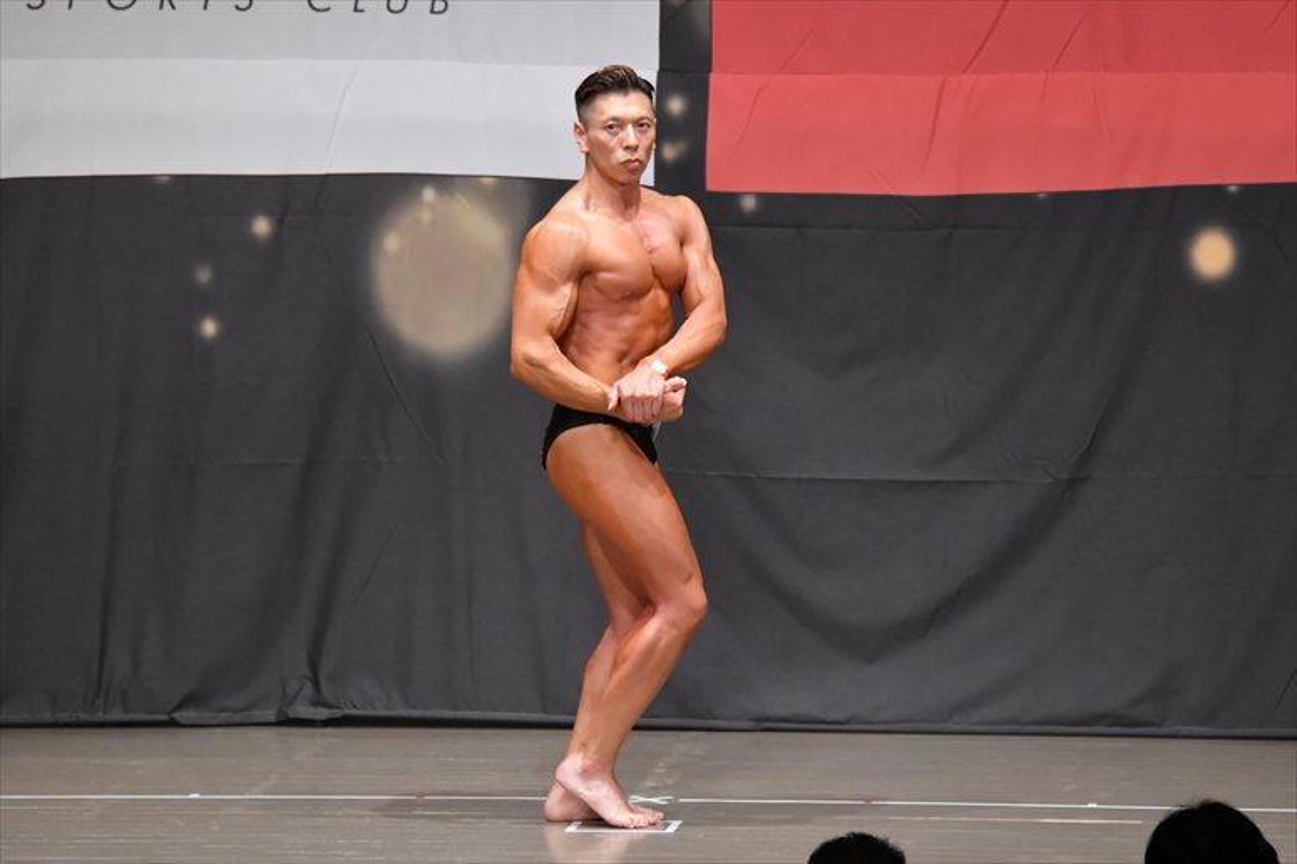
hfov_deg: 9.2
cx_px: 648
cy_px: 432
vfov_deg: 6.1
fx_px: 8102
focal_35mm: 225
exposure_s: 1/400
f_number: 5.6
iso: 6400
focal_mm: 150
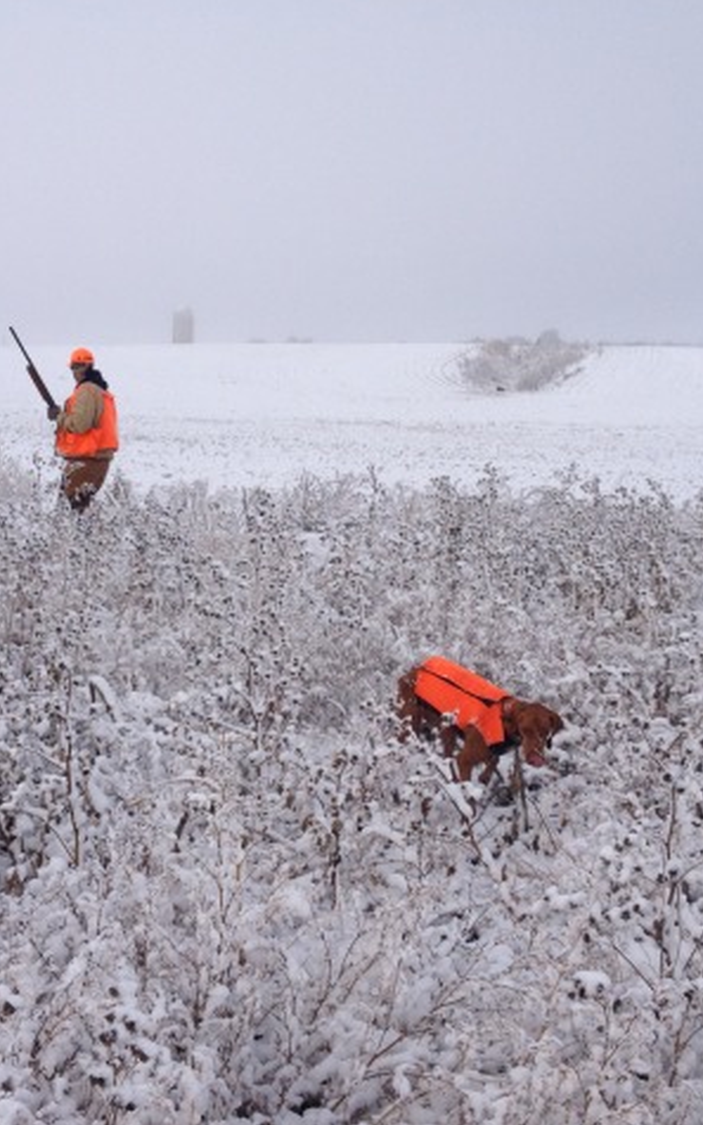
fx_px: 1532
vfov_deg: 40.3
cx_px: 256
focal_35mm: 50
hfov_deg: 25.7
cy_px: 561
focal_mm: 4.28
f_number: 2.4
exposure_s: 1/3460
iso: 50
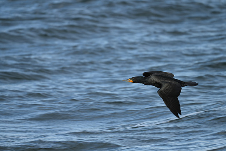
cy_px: 76
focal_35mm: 800
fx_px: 5023
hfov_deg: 2.6
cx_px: 113
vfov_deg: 1.7
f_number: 6.3
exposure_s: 1/800
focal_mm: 800
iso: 200
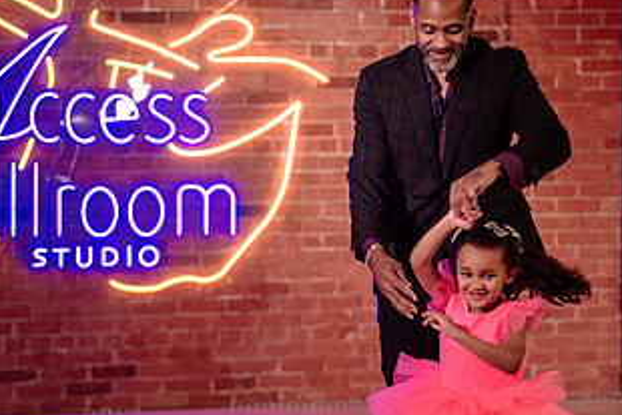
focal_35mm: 135
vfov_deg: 10.2
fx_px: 2333
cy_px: 190
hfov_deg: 15.2
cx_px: 283
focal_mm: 51
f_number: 2
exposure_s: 1/250
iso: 500
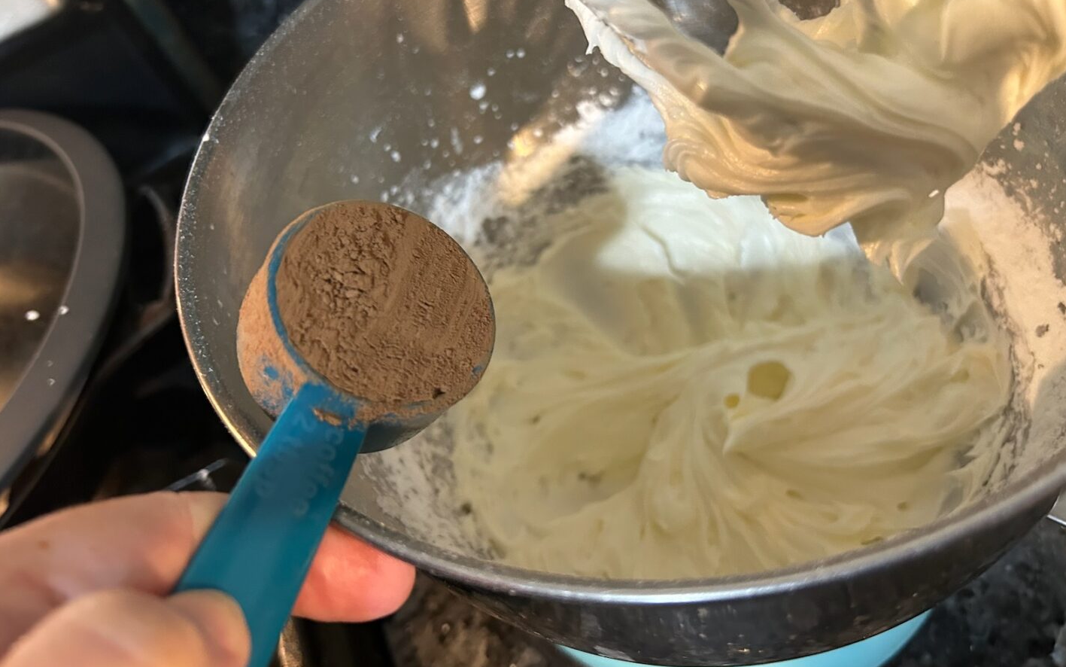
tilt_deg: -52.5
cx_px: 540
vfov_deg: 44.5
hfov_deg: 66.5
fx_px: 814
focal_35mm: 28
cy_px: 304
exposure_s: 1/40
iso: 400
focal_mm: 5.7
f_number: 1.5
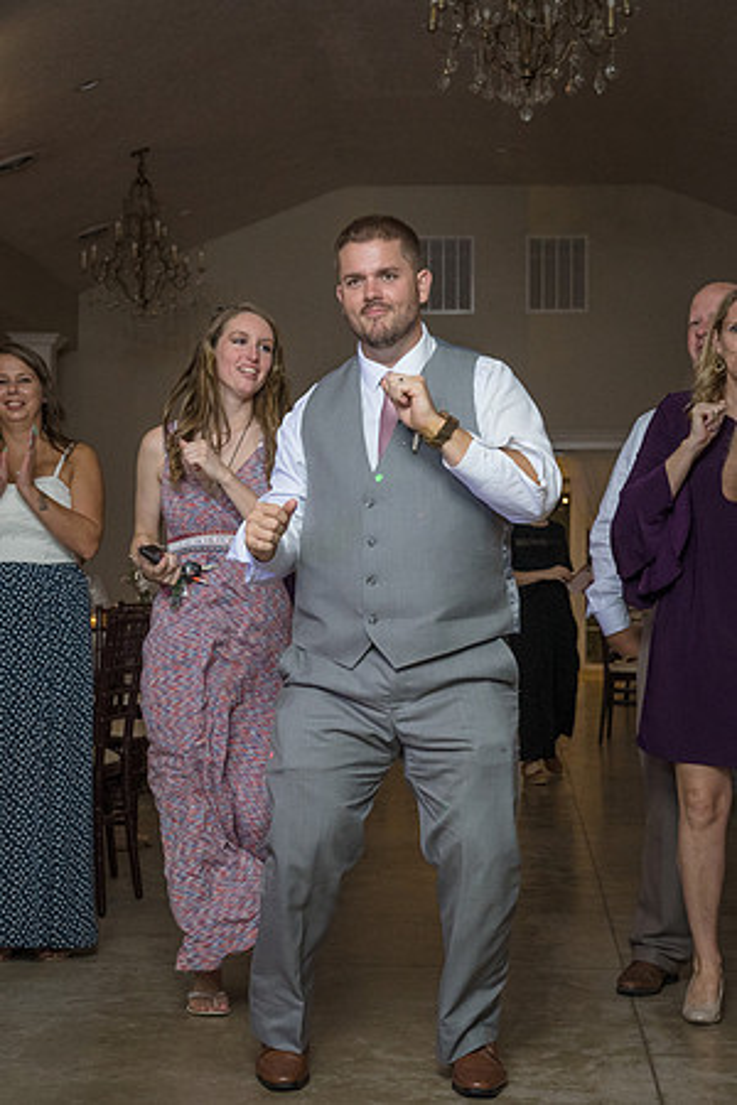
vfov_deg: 27.4
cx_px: 354
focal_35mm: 74
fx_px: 2271
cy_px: 574
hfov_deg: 18.4
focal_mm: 47
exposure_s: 1/200
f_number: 5.6
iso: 2000
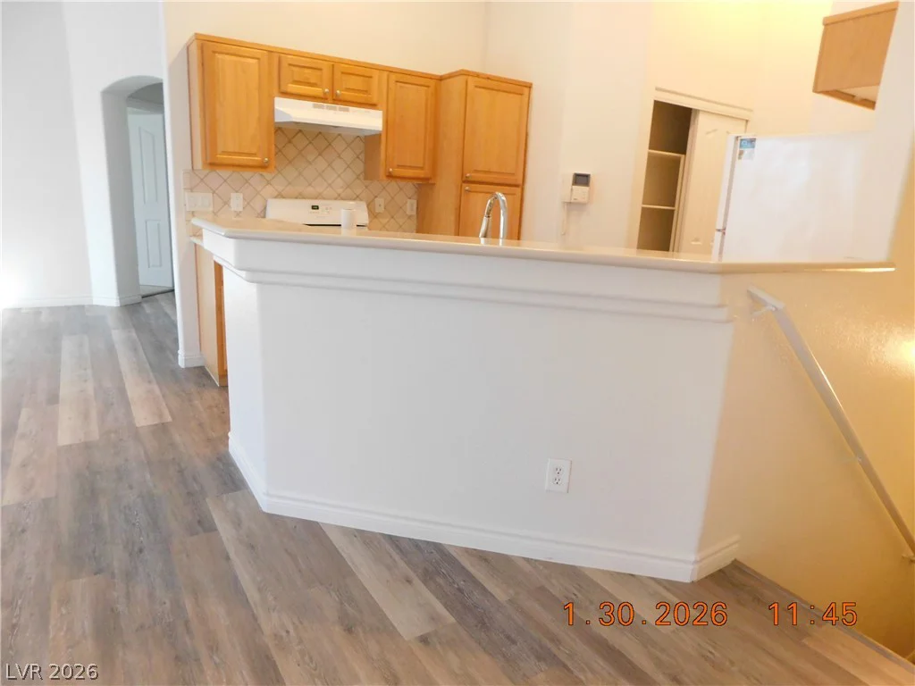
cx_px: 458
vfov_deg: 58.9
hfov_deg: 73.9
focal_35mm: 23
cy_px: 343
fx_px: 608
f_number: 3
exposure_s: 1/30
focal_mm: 4
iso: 400
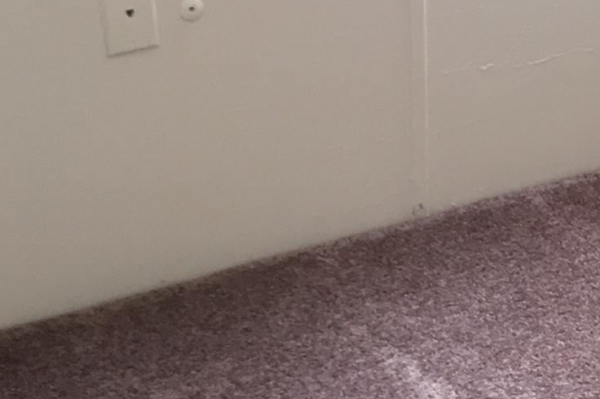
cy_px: -223
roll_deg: -4.4
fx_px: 2032
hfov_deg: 14.5
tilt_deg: -10.7
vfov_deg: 10.8
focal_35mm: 122
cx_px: 1112
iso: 80
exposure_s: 1/30
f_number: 2.2
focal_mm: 4.15
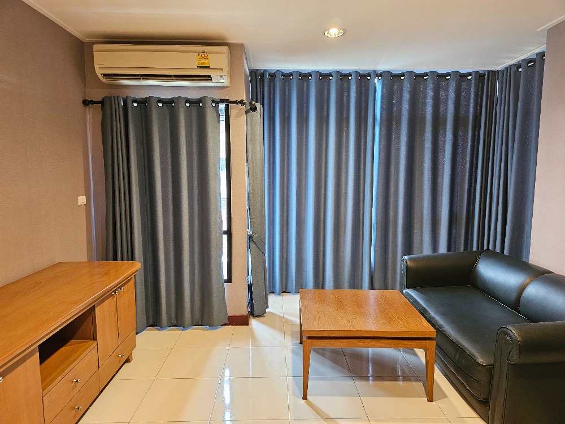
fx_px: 375
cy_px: 212
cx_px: 282
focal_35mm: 23
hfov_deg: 73.9
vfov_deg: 58.9
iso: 640
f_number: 1.7
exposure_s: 1/40
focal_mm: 6.3
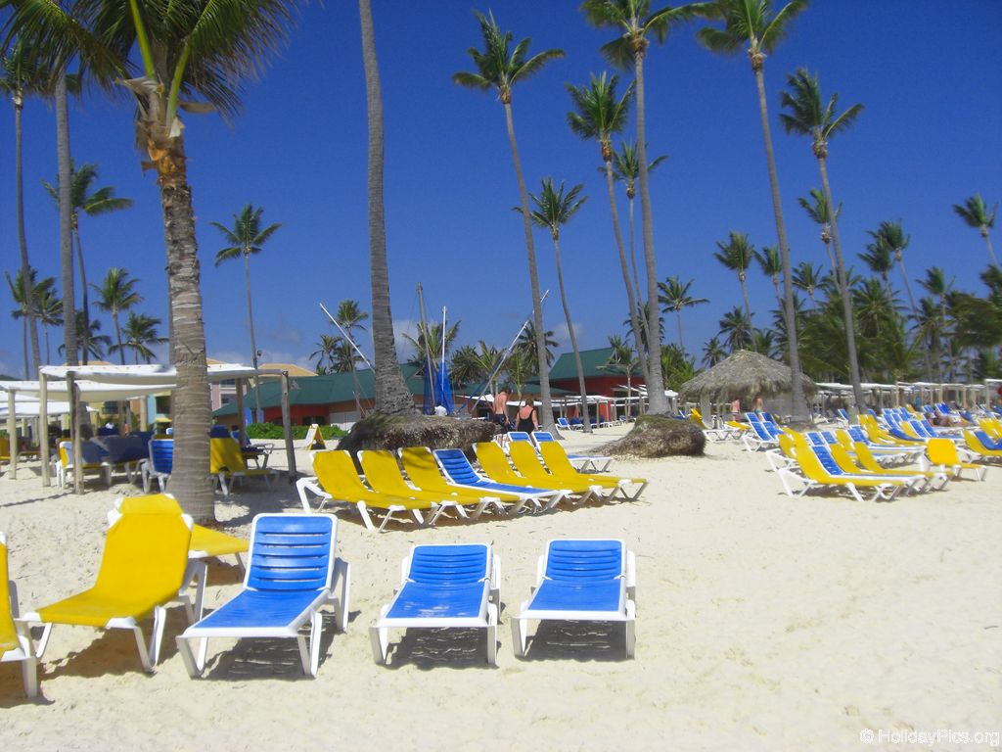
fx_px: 1100
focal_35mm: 38
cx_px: 501
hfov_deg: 49.0
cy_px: 376
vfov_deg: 37.7
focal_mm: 6.2
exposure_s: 1/320
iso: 64
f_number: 8
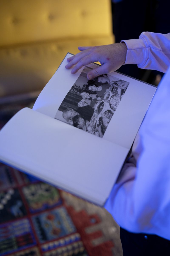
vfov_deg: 39.6
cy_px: 128
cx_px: 85
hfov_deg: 27.0
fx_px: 355
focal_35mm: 50
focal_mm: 50
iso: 1100
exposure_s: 1/350
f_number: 2
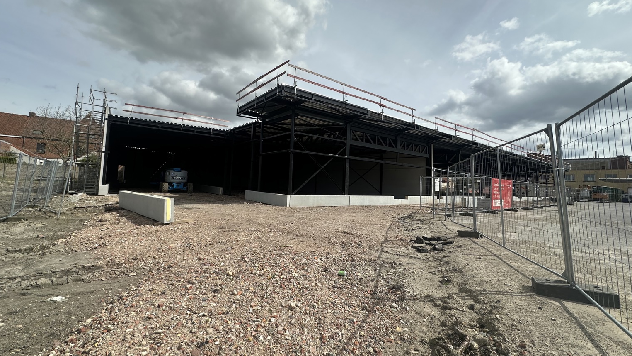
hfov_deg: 99.4
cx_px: 312
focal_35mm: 16
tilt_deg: +2.9
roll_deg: -2.4
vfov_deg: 67.0
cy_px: 168
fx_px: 268
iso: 50
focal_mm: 2.22
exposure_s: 1/2817
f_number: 2.2
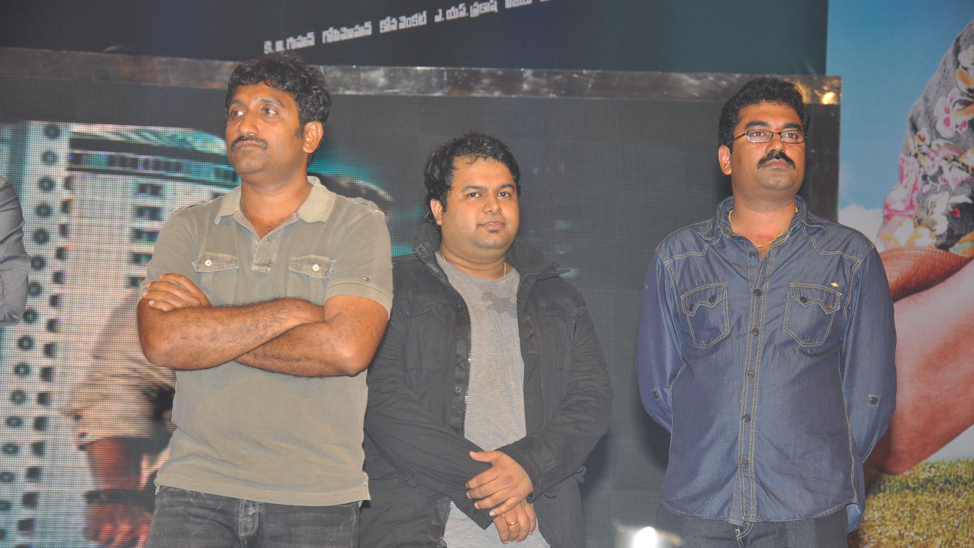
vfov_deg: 9.6
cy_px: 313
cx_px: 488
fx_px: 3254
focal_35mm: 126
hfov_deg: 17.0
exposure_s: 1/125
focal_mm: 80
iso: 400
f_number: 6.3
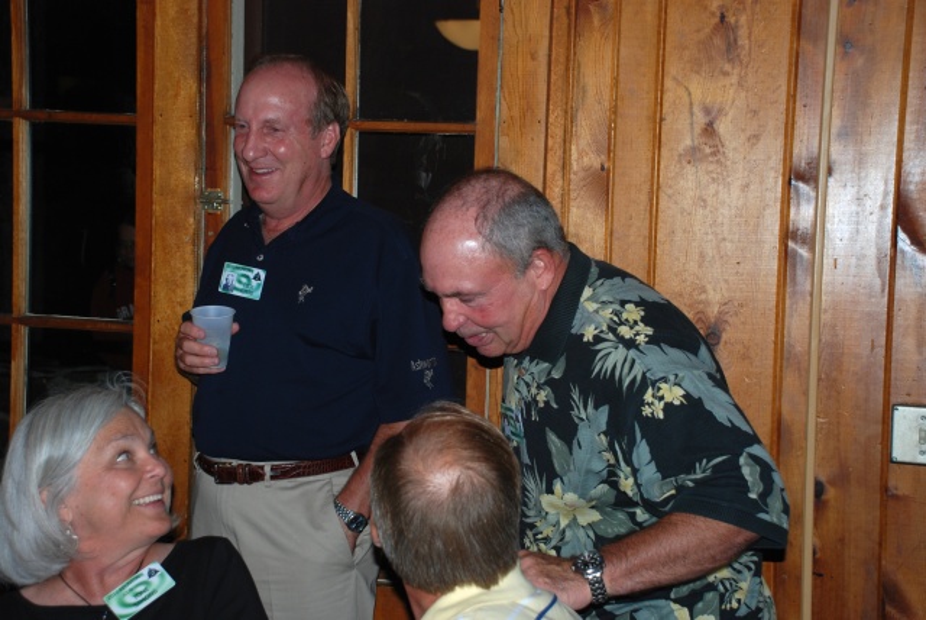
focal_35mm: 60
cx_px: 463
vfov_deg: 22.7
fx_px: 1545
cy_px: 310
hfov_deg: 33.4
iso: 200
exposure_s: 1/60
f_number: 4.5
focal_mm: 40
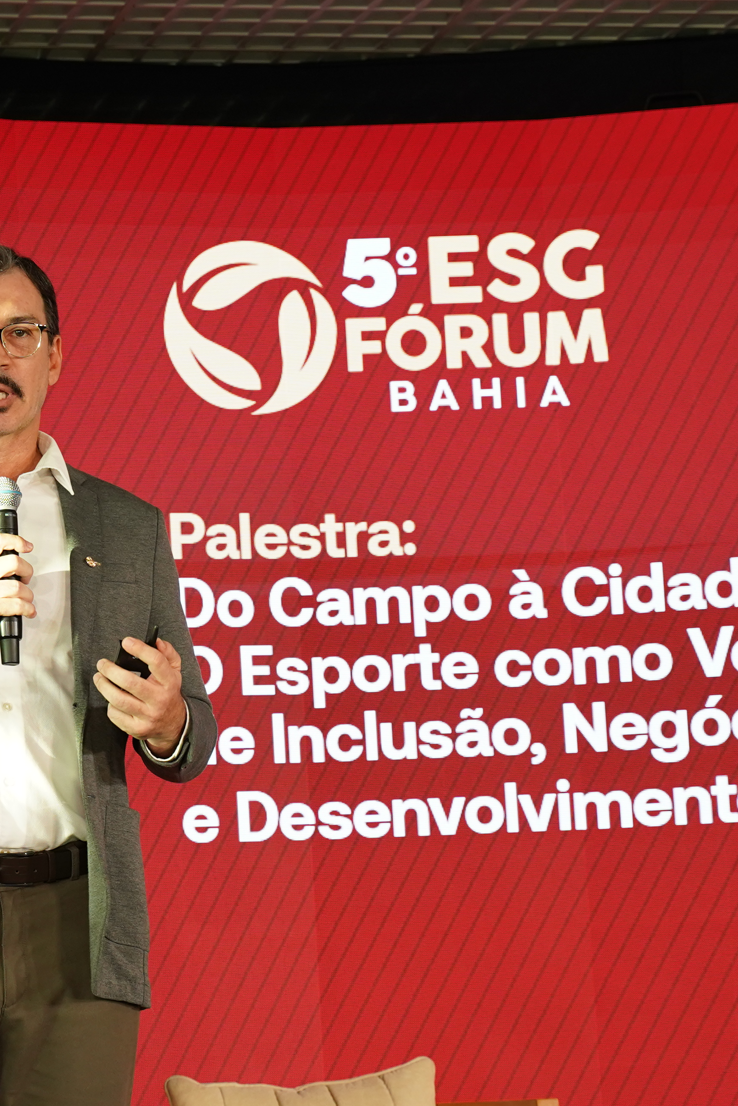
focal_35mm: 119
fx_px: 3659
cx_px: 81
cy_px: 555
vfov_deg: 17.2
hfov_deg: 11.4
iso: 1000
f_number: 4.5
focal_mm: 53
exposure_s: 1/200
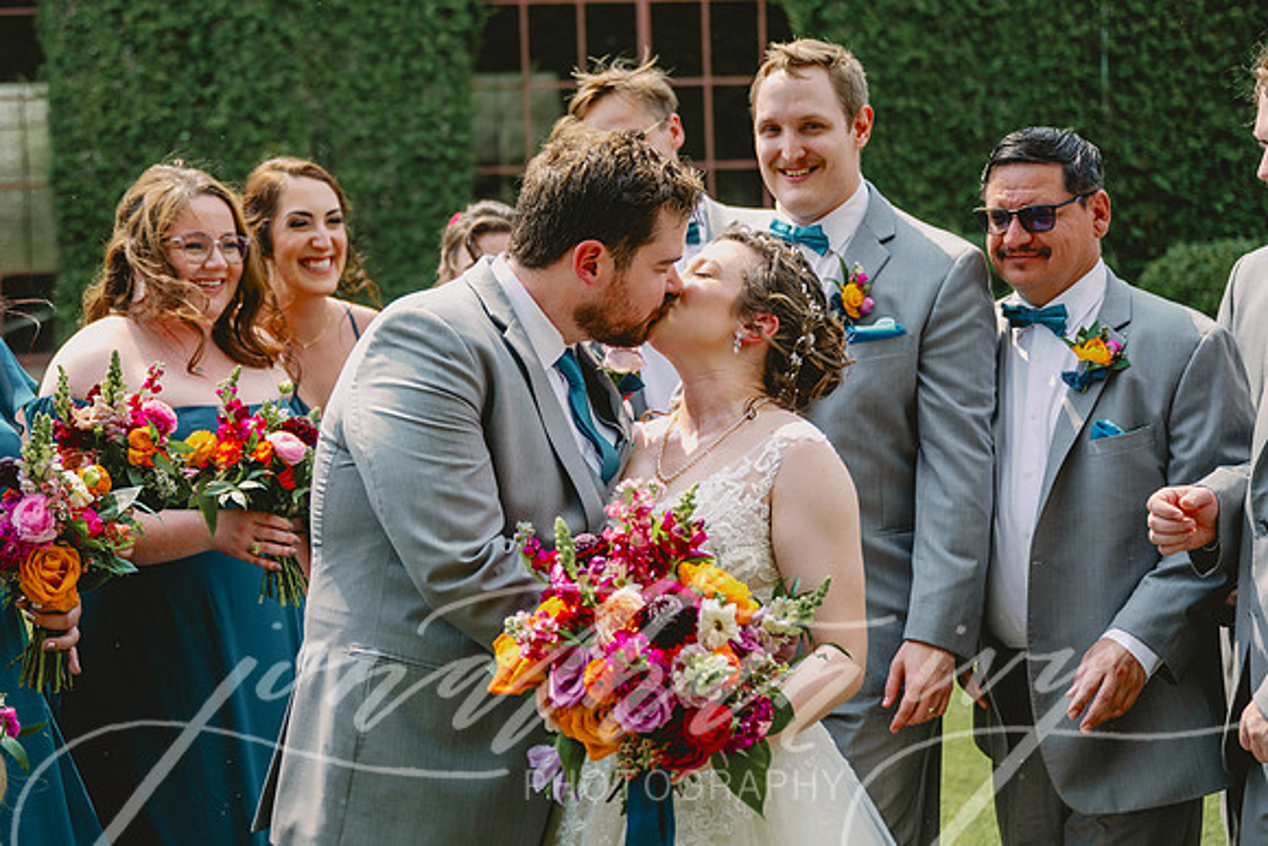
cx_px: 502
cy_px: 339
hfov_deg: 31.3
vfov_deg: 21.2
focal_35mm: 64
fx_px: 2260
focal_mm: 51
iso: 32
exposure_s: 1/500
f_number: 2.8
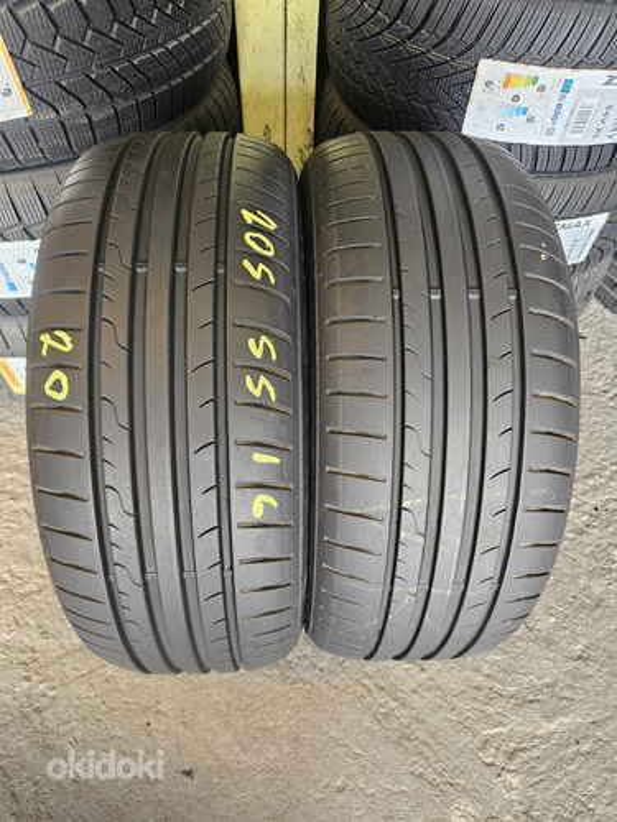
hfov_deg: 58.9
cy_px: 411
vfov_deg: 73.9
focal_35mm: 23
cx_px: 308
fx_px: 547
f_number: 1.8
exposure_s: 1/142
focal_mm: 5.4
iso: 800
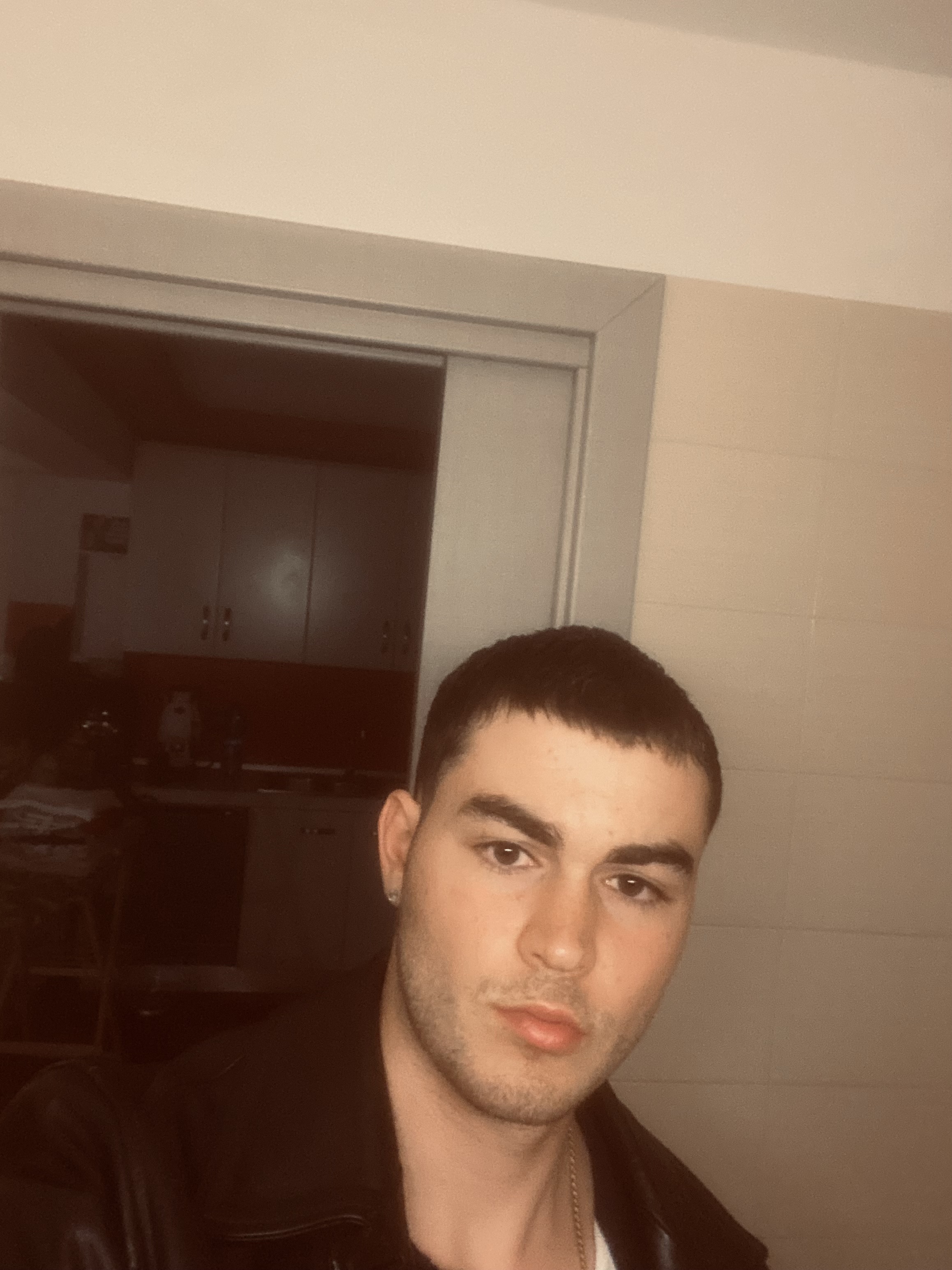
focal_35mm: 30
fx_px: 1100
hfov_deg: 46.8
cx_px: 476
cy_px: 635
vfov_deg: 60.0
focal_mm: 2.71
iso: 320
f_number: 2.2
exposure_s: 1/25
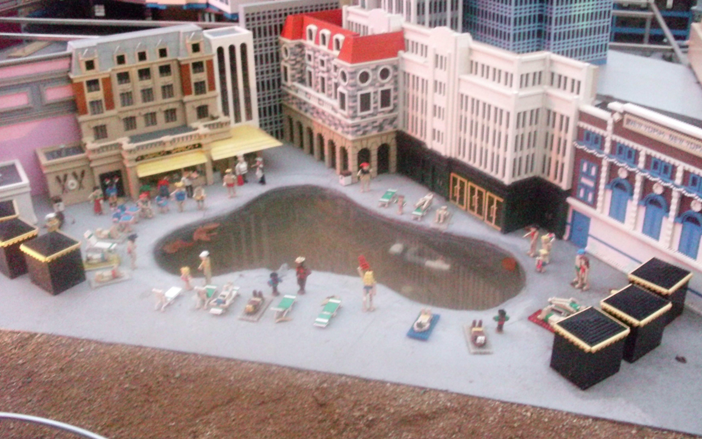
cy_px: 181
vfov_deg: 31.2
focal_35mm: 41
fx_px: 784
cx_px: 355
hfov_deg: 48.2
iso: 1600
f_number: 3.1
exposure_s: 1/25
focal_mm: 6.3
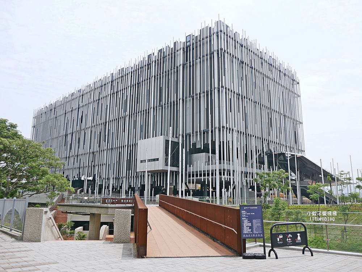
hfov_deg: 63.4
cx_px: 181
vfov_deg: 49.8
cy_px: 136
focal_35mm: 28
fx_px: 293
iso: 200
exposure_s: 1/1000
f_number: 5.6
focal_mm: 14
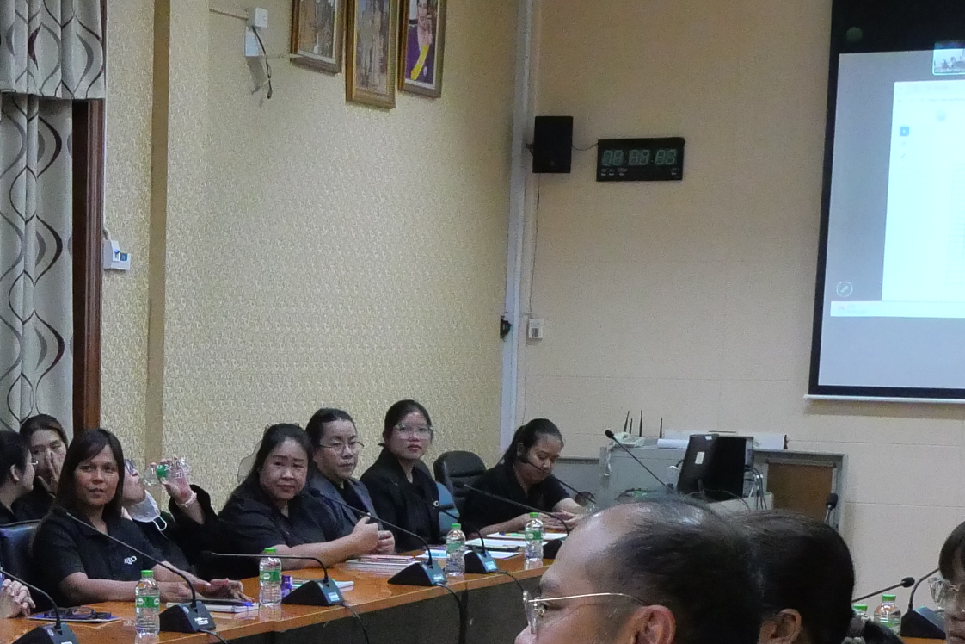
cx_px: -37
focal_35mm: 96
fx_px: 2573
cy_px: 765
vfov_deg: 13.9
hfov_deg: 20.5
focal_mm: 14
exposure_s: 1/50
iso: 3200
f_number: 5.6
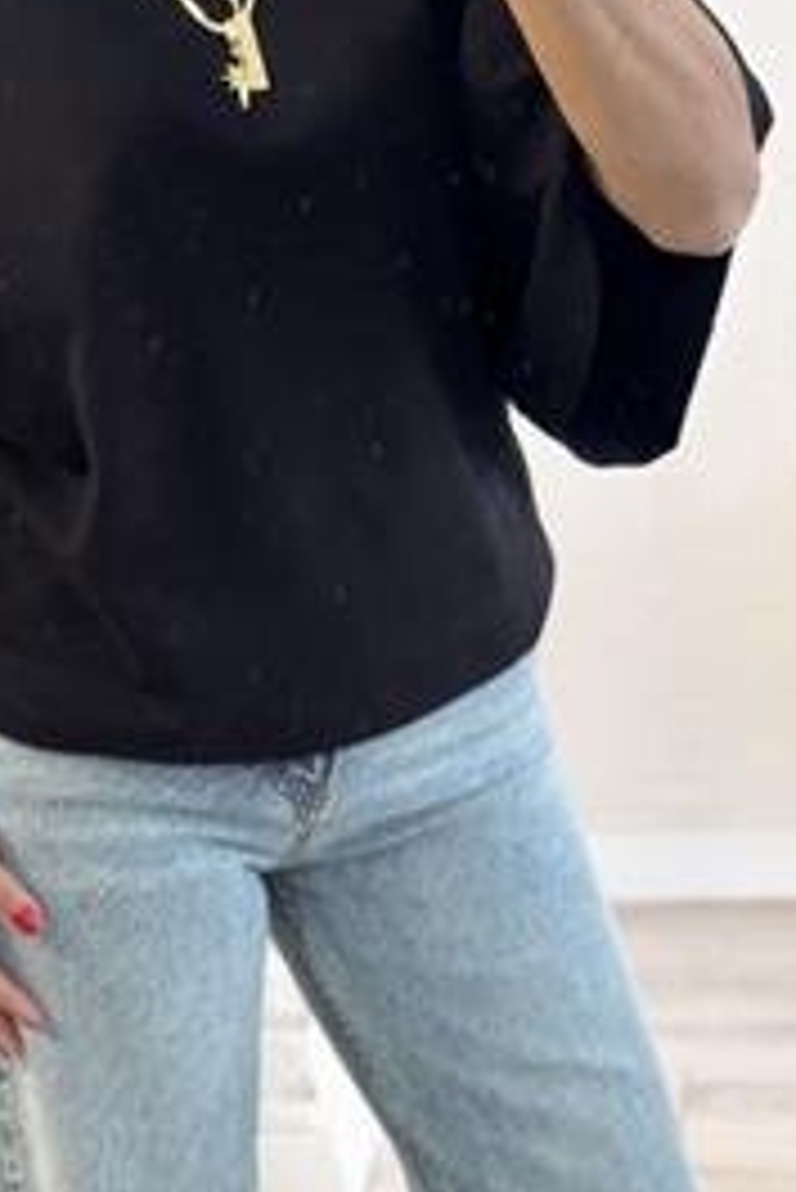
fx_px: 3246
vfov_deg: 20.8
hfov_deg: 13.9
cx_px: 184
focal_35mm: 98
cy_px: 459
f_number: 1.78
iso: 100
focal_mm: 6.76
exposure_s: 1/60
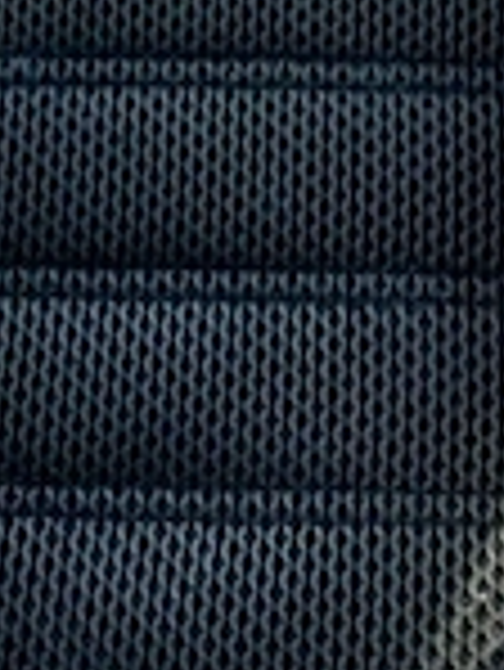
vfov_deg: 12.5
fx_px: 2501
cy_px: -854
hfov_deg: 11.4
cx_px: 490
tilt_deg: -34.4
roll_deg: +2.5
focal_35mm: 129
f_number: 1.78
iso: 64
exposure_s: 1/194
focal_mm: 6.76
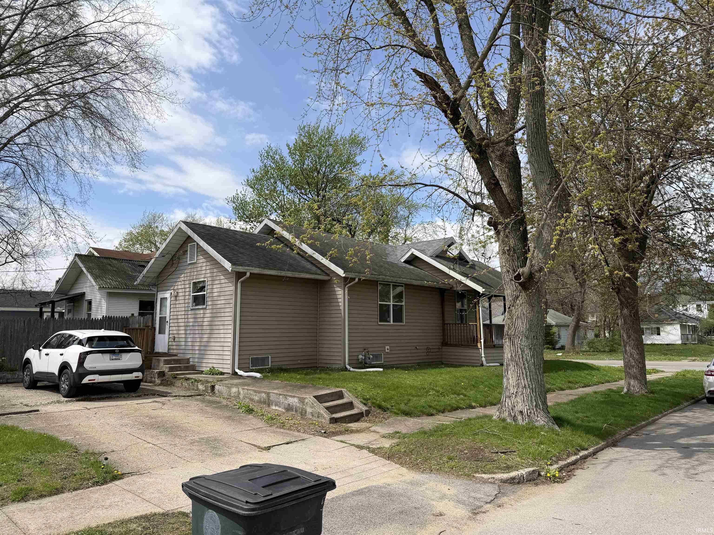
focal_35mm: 24
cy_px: 268
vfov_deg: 56.8
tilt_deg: +7.9
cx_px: 357
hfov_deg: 71.6
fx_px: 495
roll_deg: -1.5
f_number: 1.78
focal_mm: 6.76
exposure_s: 1/3584
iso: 80
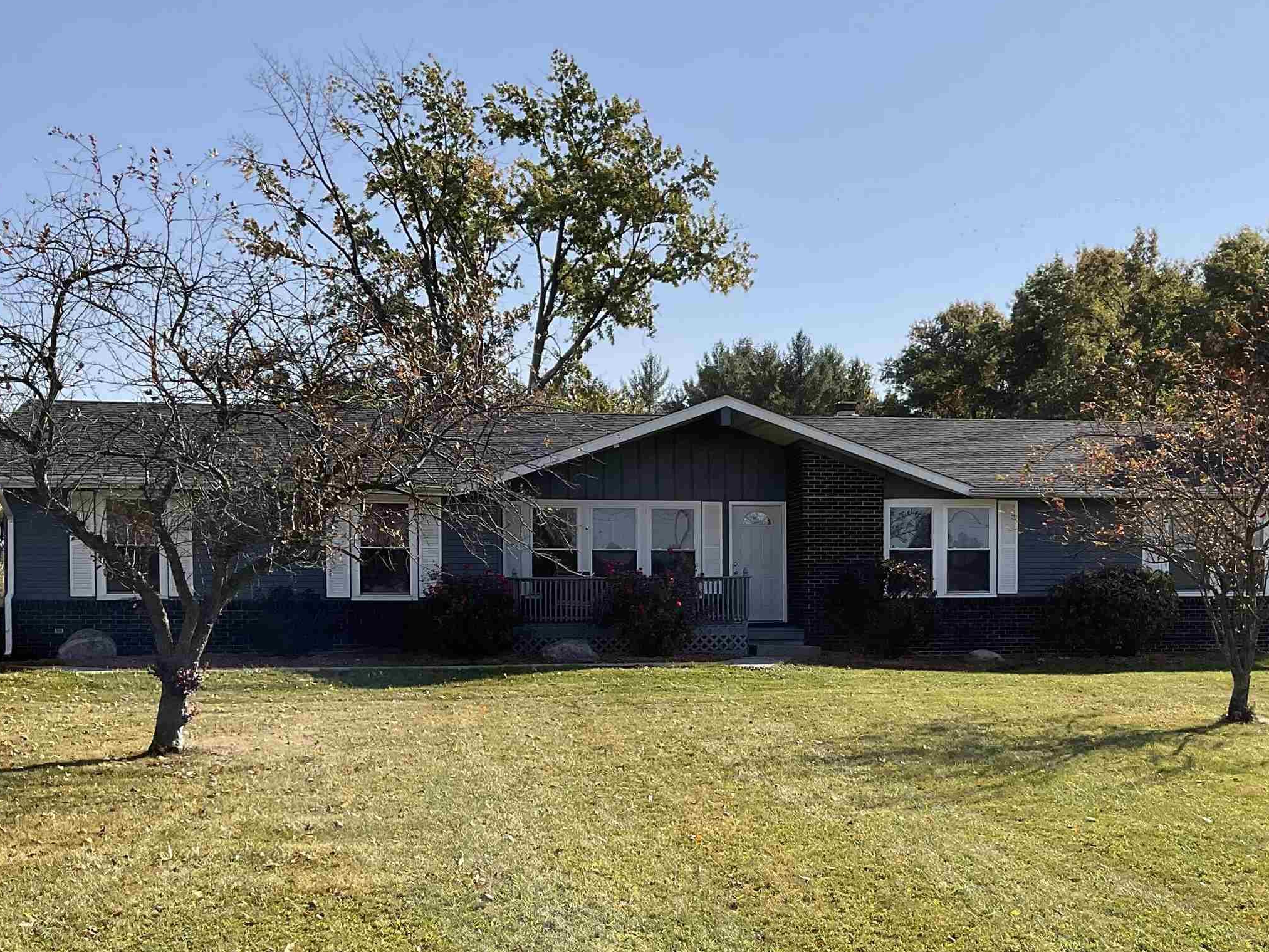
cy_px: 654
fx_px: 1613
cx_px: 754
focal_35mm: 44
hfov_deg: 42.8
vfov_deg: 32.5
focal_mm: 3
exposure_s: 1/1848
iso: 16
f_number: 1.8
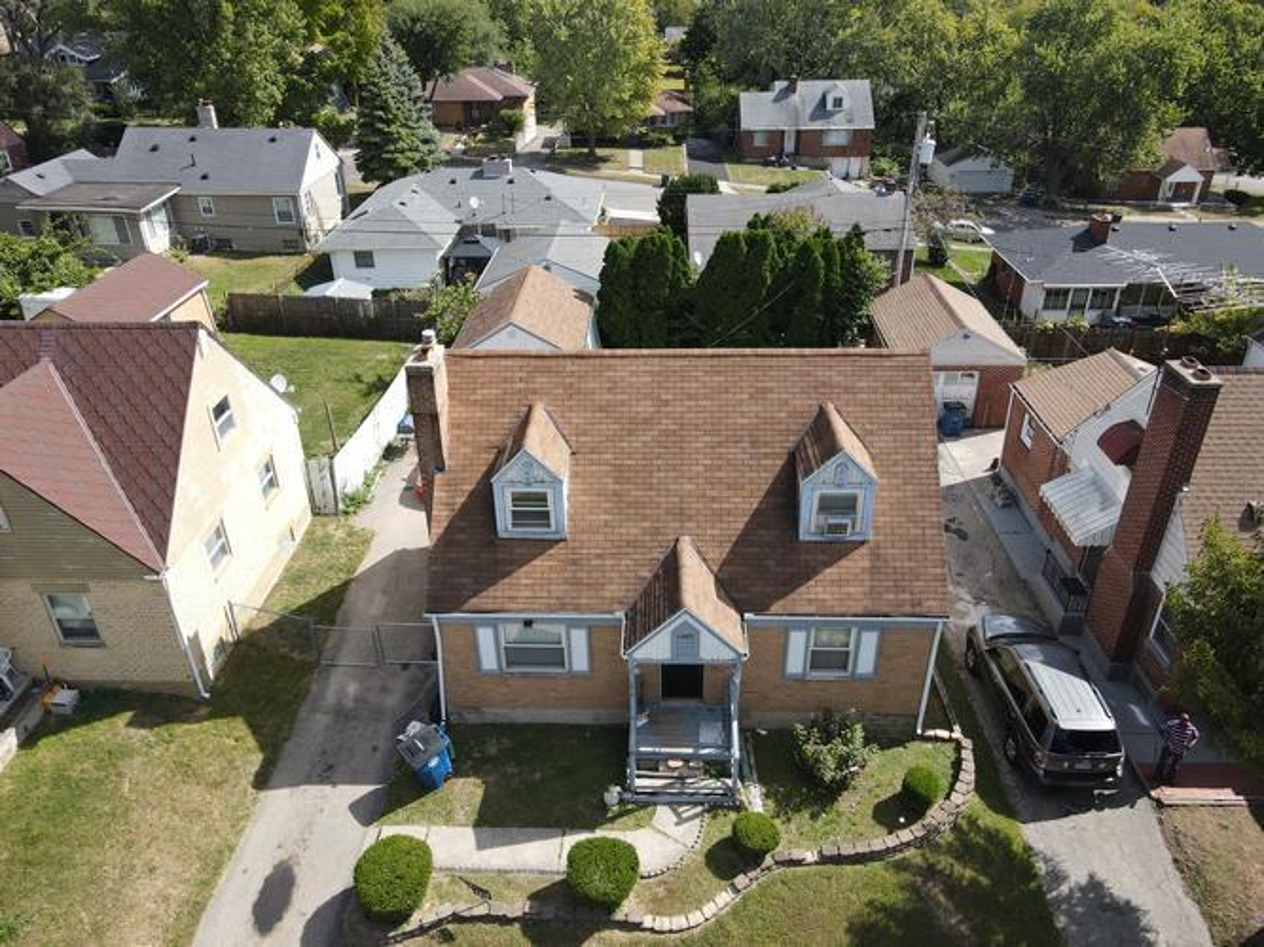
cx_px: 632
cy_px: 474
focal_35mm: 24
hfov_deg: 71.6
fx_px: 876
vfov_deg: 56.8
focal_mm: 4.5
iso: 100
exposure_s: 1/400
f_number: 2.8
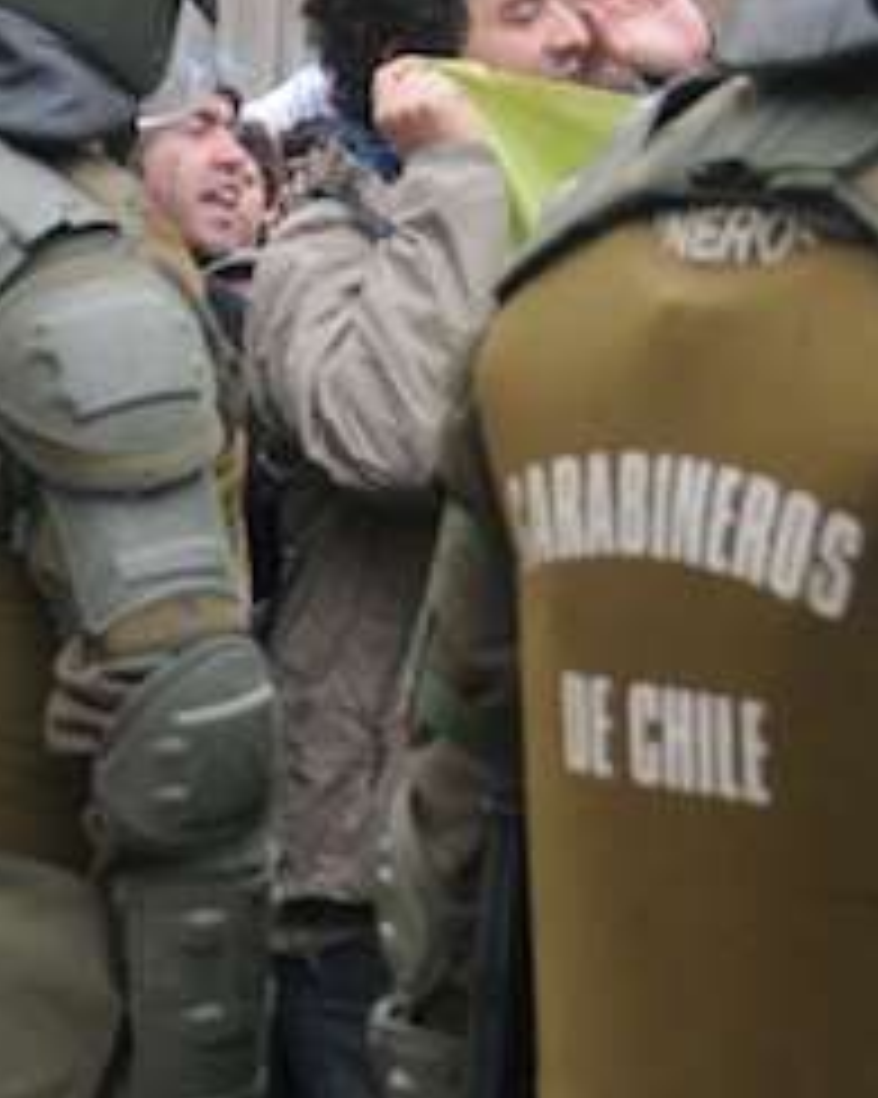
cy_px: 652
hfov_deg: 10.1
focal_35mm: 150
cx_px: -162
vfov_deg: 12.9
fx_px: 4875
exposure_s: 1/250
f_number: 3.8
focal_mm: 26
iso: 200
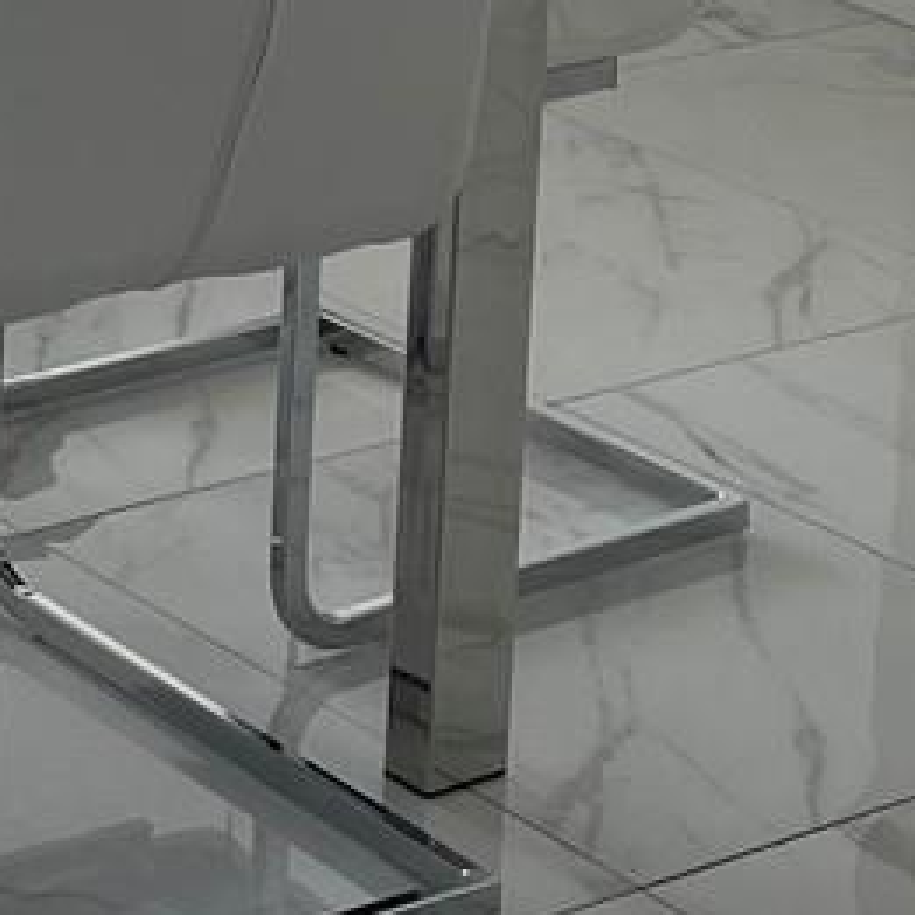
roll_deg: -2.4
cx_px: -911
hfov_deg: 11.2
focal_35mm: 141
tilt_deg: -6.4
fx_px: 4217
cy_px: -897
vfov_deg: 11.2
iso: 32
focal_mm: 5.1
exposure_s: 1/348
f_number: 1.6
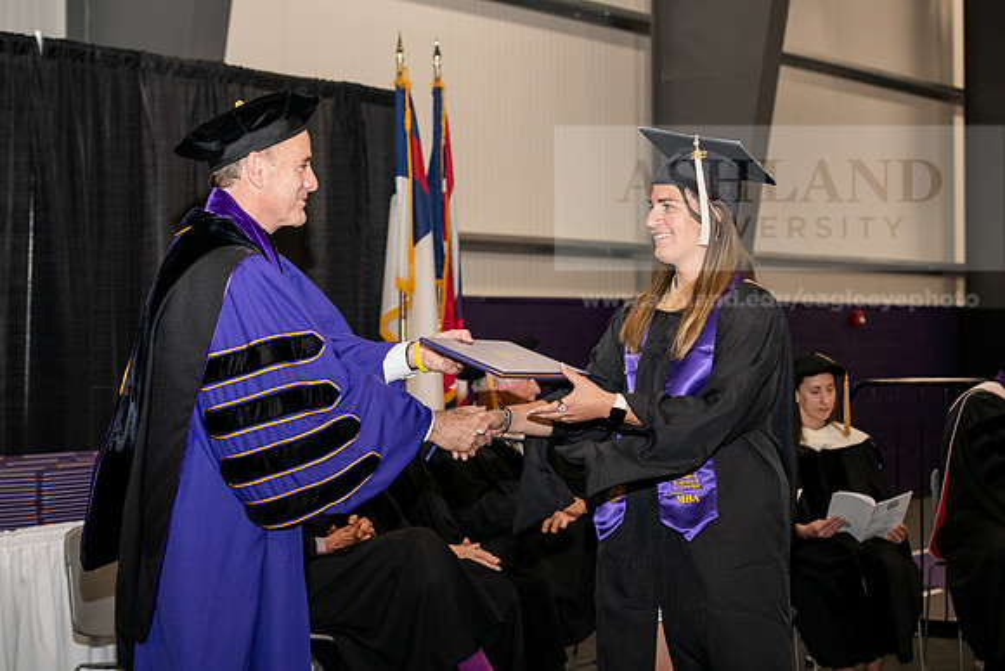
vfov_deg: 17.1
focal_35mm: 80
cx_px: 502
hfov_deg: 25.4
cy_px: 336
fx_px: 2234
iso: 2000
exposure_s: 1/200
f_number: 5.6
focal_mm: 80
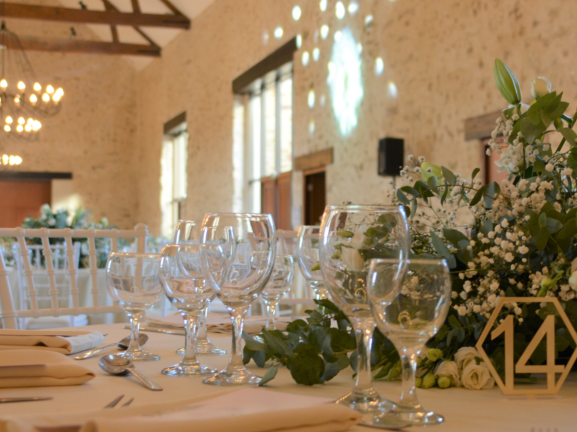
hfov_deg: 28.5
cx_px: 346
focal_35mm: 68
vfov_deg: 21.6
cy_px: 197
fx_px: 1133
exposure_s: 1/80
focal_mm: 26
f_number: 4.5
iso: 400
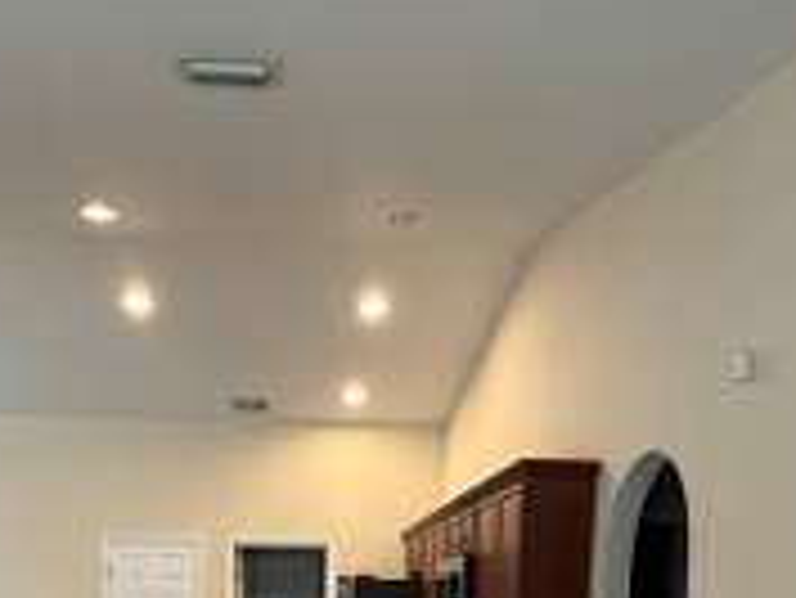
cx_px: 288
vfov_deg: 31.7
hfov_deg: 48.4
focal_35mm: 38
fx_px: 874
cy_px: 715
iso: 320
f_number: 2.2
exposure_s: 1/60
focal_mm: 2.22
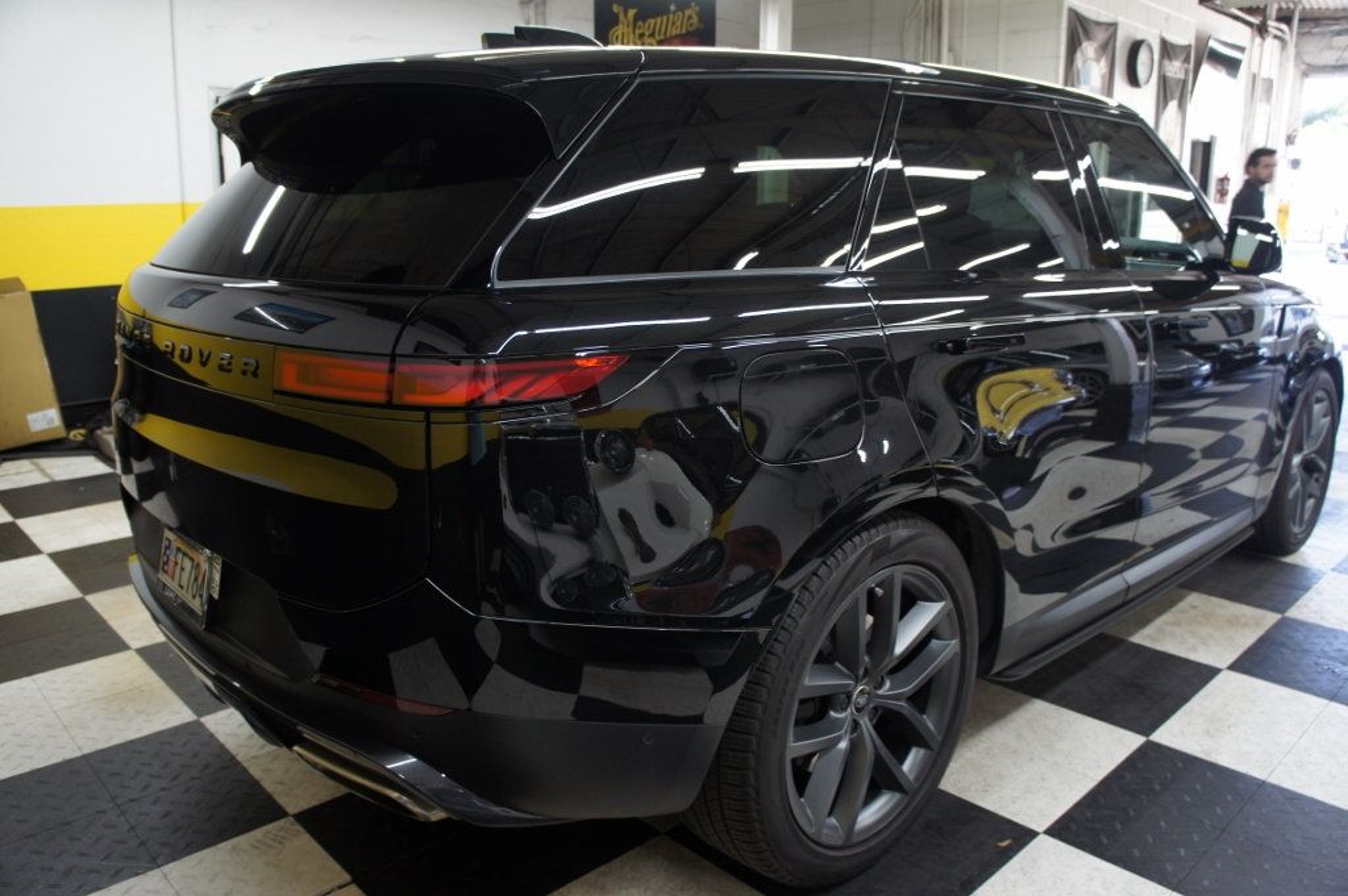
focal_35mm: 27
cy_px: 448
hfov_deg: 67.4
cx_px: 674
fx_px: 1010
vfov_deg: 47.9
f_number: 3.5
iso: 400
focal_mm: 18
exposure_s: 1/30
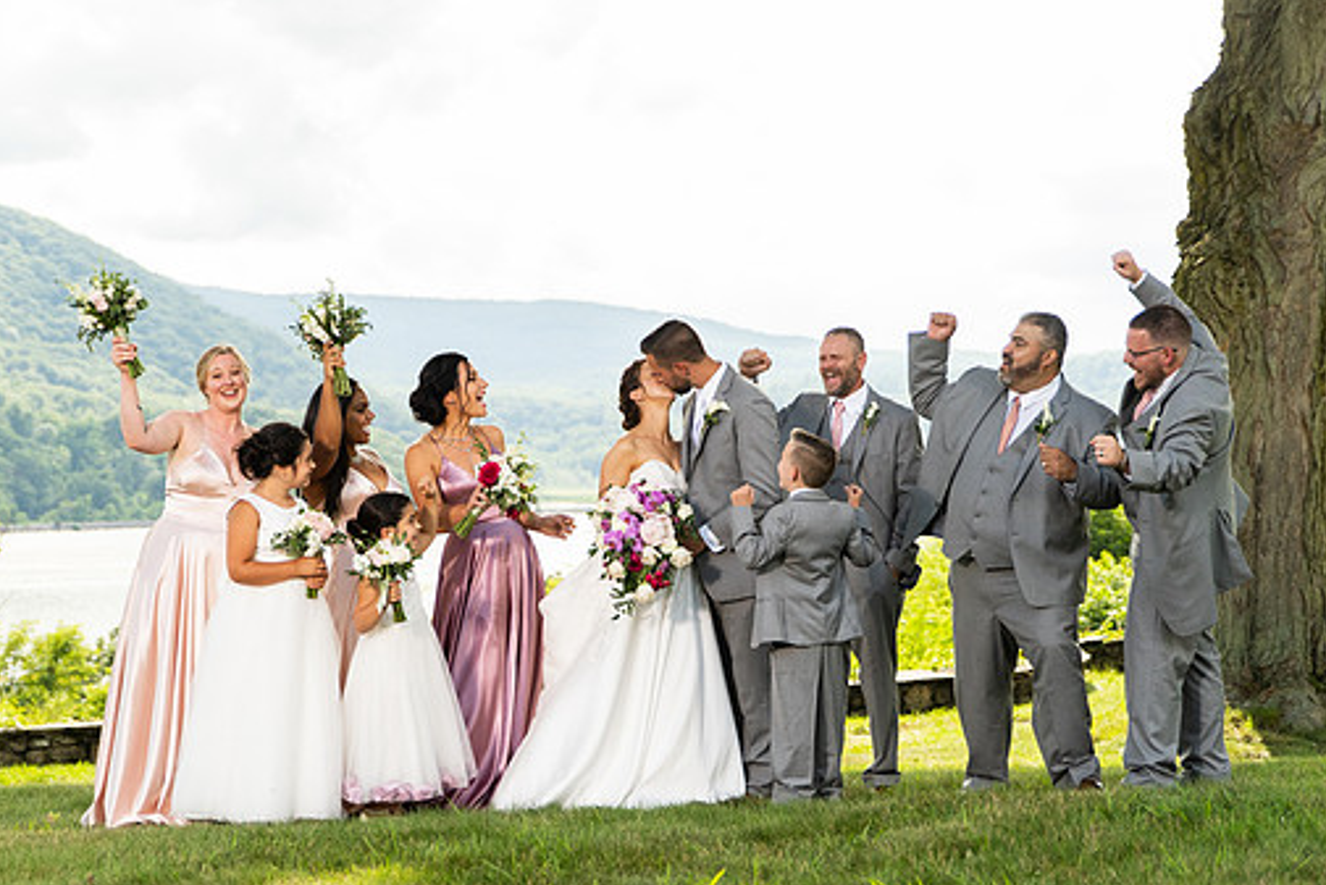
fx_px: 2579
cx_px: 673
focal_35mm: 70
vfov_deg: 19.5
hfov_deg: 28.8
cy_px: 432
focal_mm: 53
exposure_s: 1/4000
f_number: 2.8
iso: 1000
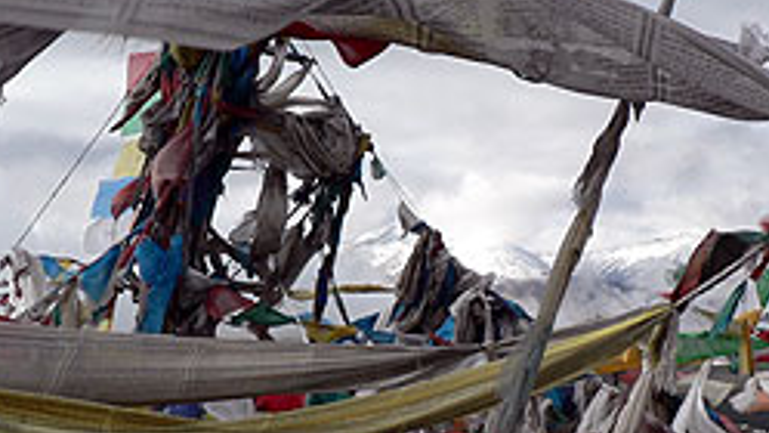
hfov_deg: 14.6
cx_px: 473
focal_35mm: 147
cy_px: 264
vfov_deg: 8.2
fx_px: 2997
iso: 80
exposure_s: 1/400
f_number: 4
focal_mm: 12.2
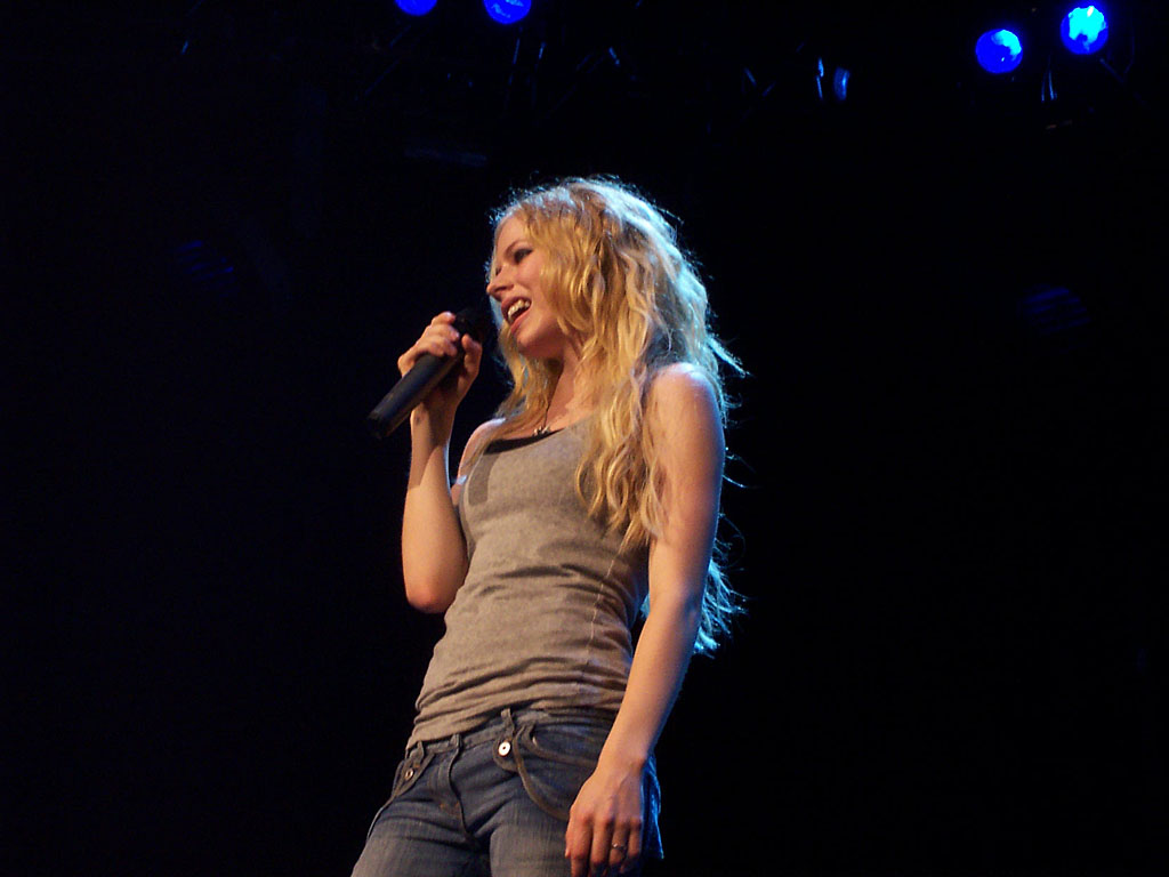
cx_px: 584
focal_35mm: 111
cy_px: 438
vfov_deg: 13.3
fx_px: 3749
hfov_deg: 17.7
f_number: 4.8
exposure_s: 1/90
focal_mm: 16.8
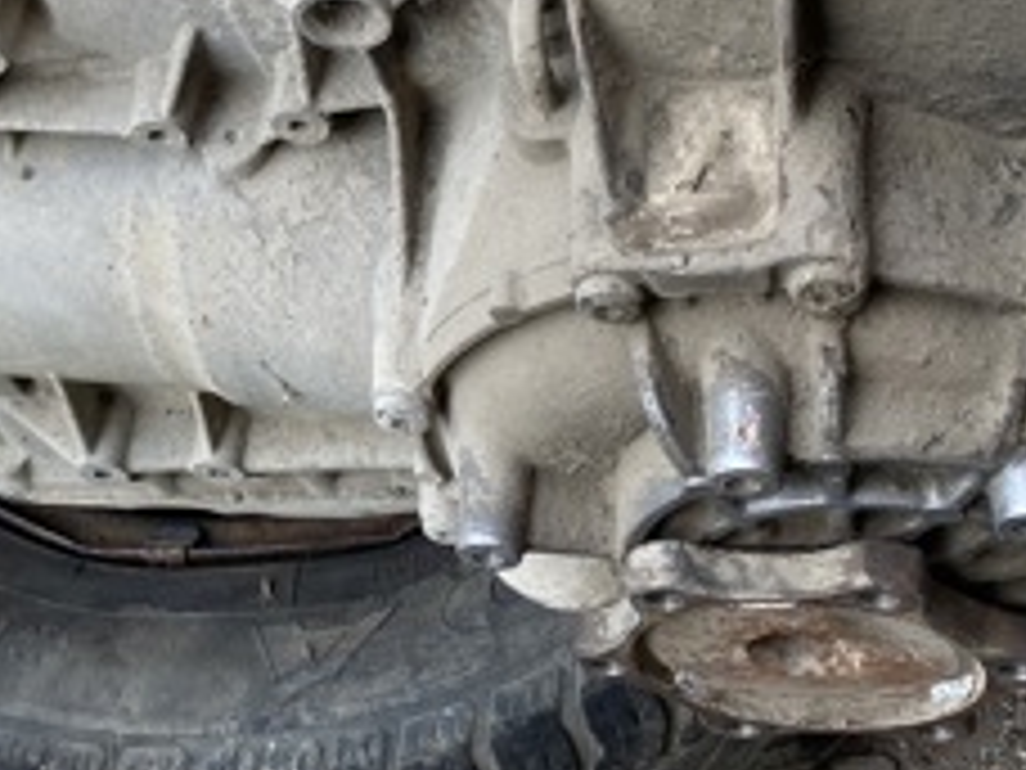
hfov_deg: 26.0
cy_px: 47
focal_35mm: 73
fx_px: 2164
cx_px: 140
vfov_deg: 19.7
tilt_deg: -45.0
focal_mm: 4.25
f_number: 1.8
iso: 32
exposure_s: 1/122
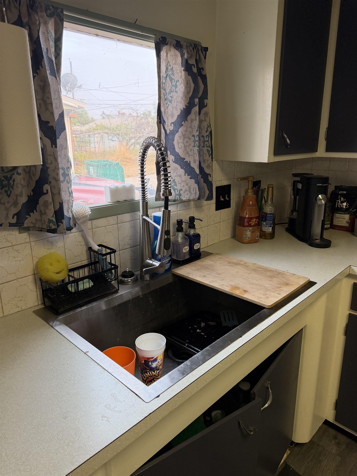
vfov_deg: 71.6
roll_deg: +0.7
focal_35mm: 24
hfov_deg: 56.8
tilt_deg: -16.0
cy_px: 238
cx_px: 178
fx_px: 330
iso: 200
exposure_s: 1/153
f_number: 1.78
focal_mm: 6.76
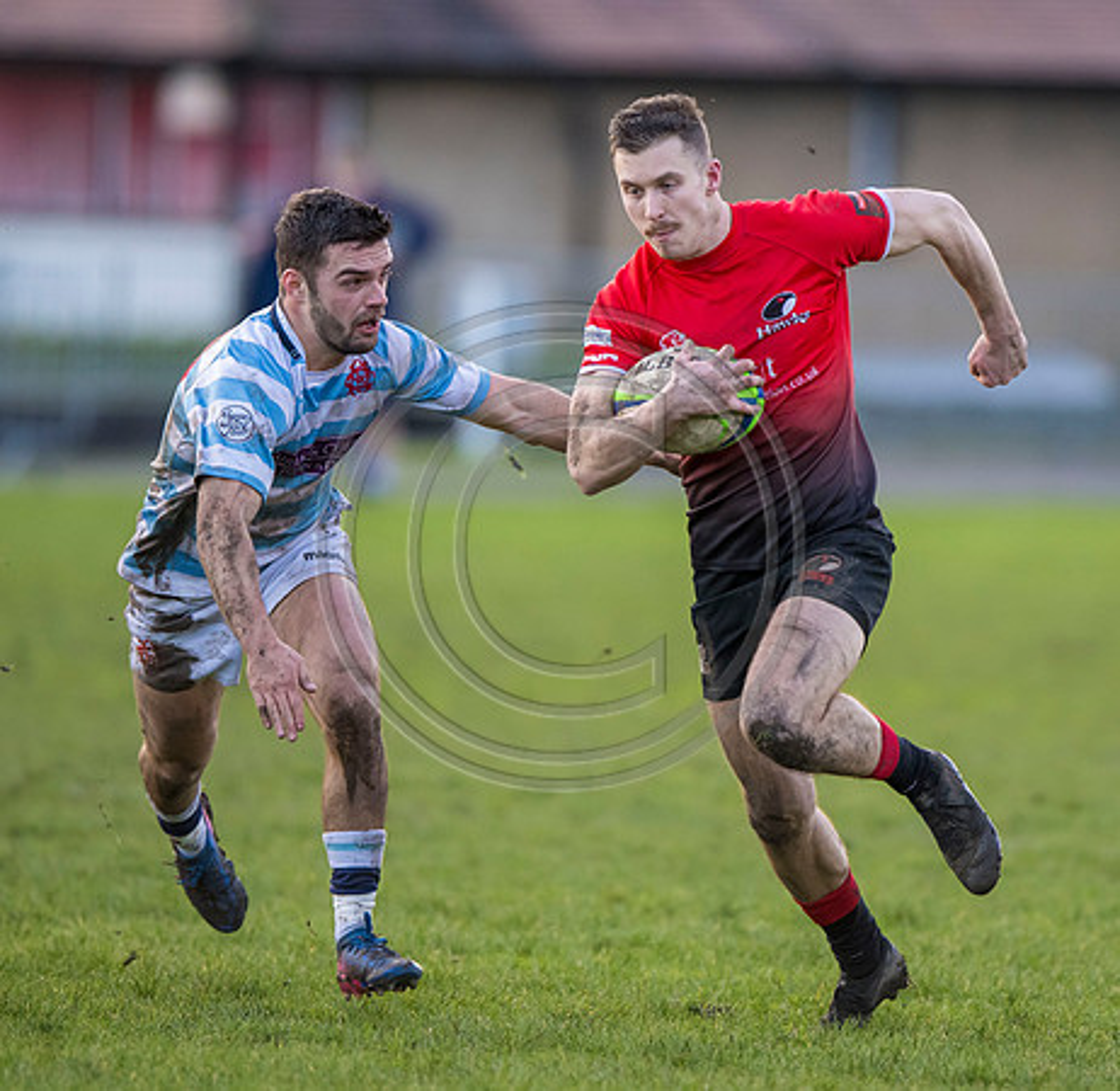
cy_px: 487
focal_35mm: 580
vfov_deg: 3.0
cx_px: 718
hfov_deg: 3.1
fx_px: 20960
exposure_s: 1/2500
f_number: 3.5
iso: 2000
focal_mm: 400
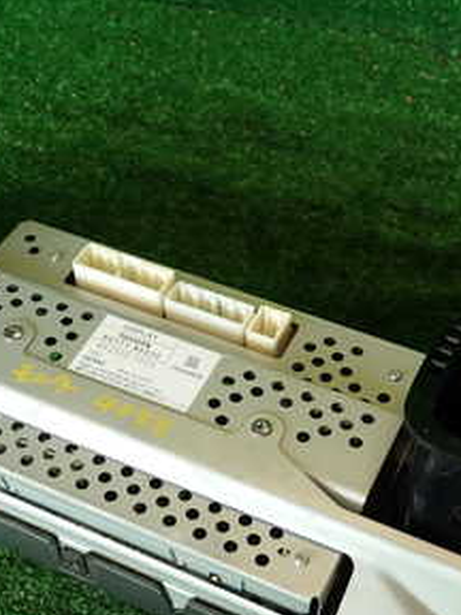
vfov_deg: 36.0
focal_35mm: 52
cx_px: 201
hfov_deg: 28.0
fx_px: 923
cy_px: 457
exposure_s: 1/100
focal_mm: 4.5
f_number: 2
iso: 100
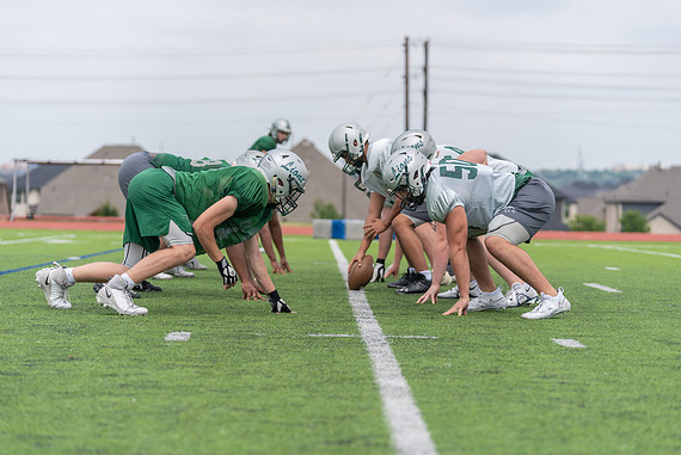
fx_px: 2291
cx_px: 338
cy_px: 229
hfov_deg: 16.9
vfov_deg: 11.3
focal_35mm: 121
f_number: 3.5
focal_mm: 119
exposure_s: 1/1250
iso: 160
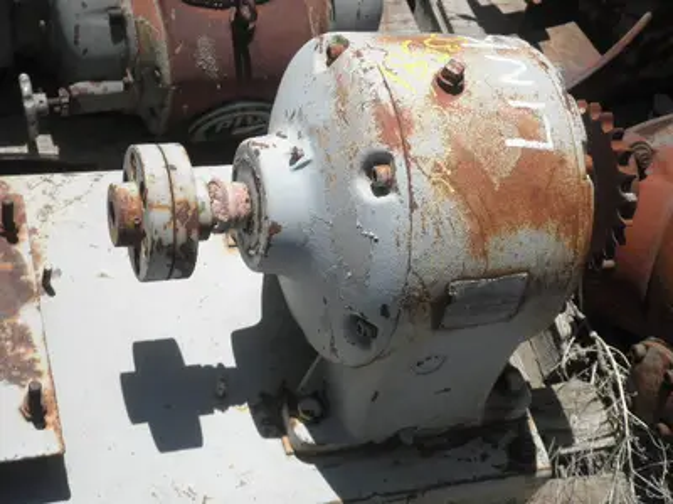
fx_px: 1147
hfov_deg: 32.7
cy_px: 252
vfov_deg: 24.8
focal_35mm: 59
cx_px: 336
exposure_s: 1/1000
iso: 64
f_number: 3.8
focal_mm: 10.5
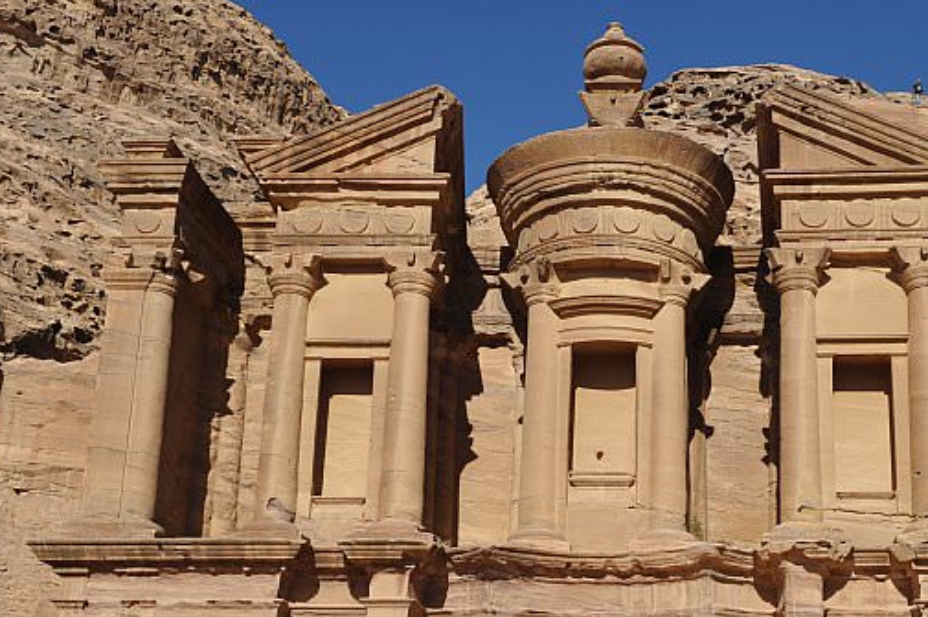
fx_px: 1468
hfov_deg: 34.5
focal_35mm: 57
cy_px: 519
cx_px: 660
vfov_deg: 23.3
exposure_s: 1/400
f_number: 10
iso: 200
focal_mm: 32
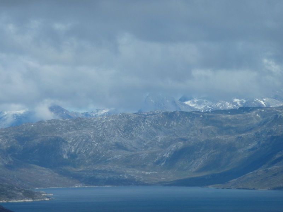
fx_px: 2453
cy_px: 106
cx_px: 142
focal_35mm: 300
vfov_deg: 5.0
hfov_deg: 6.6
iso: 80
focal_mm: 49.2
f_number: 5.6
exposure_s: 1/800
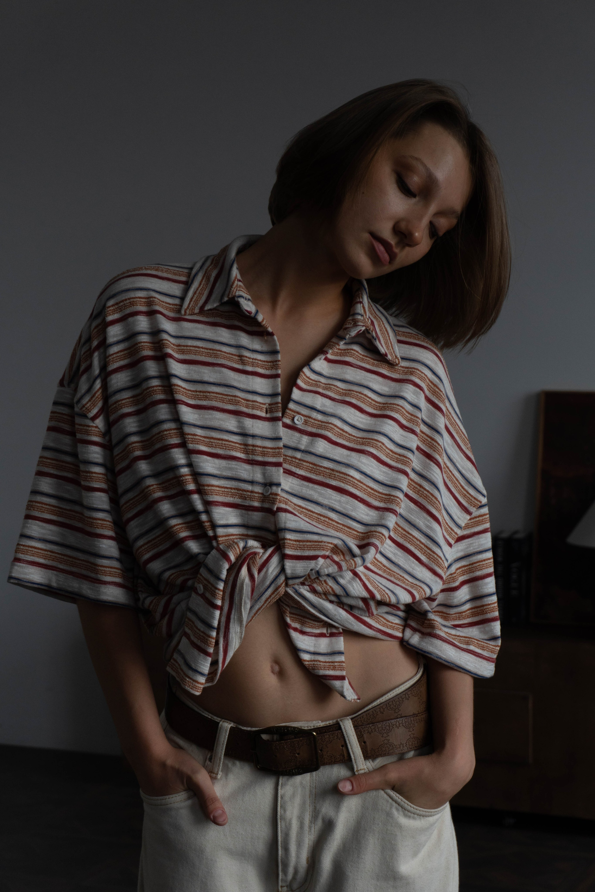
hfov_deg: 18.2
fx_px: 1859
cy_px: 446
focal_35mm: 75
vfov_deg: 27.0
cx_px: 298
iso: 400
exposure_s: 1/250
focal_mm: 50
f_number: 5.6
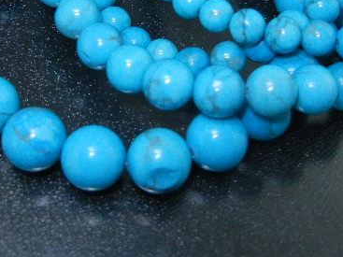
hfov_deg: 28.6
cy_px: 41
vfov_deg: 21.3
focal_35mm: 68
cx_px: 164
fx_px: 674
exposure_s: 1/30
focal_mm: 7.1
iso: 568
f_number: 7.4
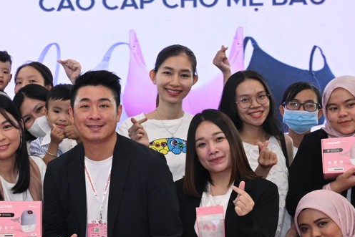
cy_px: 184
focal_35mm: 99
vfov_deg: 13.8
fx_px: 976
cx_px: 22
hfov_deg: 20.1
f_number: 5.6
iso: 1600
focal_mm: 24
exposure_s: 1/160
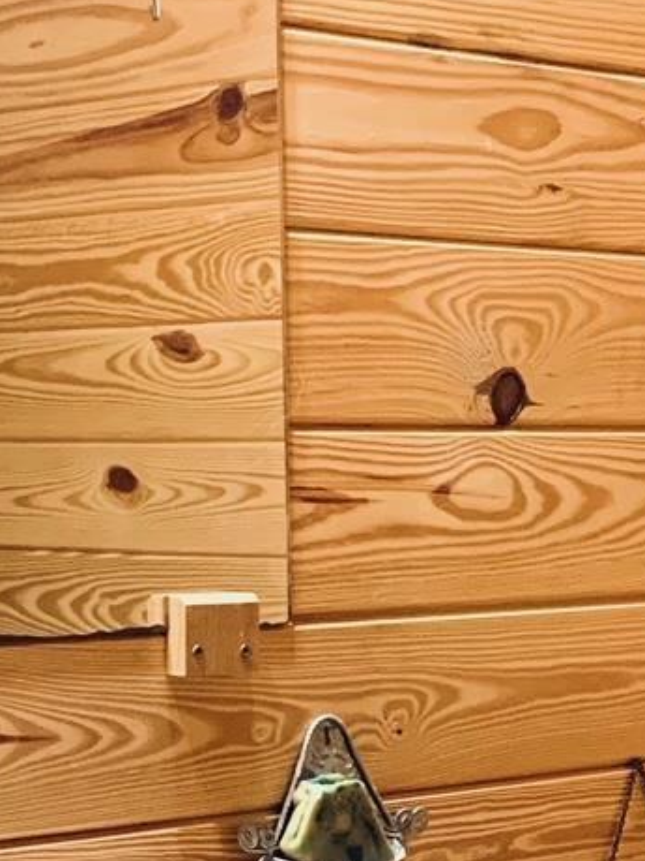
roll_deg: +1.1
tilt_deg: -8.1
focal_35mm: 114
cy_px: 934
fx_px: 2832
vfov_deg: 16.8
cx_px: 439
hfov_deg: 13.0
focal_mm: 4.25
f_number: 1.8
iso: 320
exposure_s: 1/60
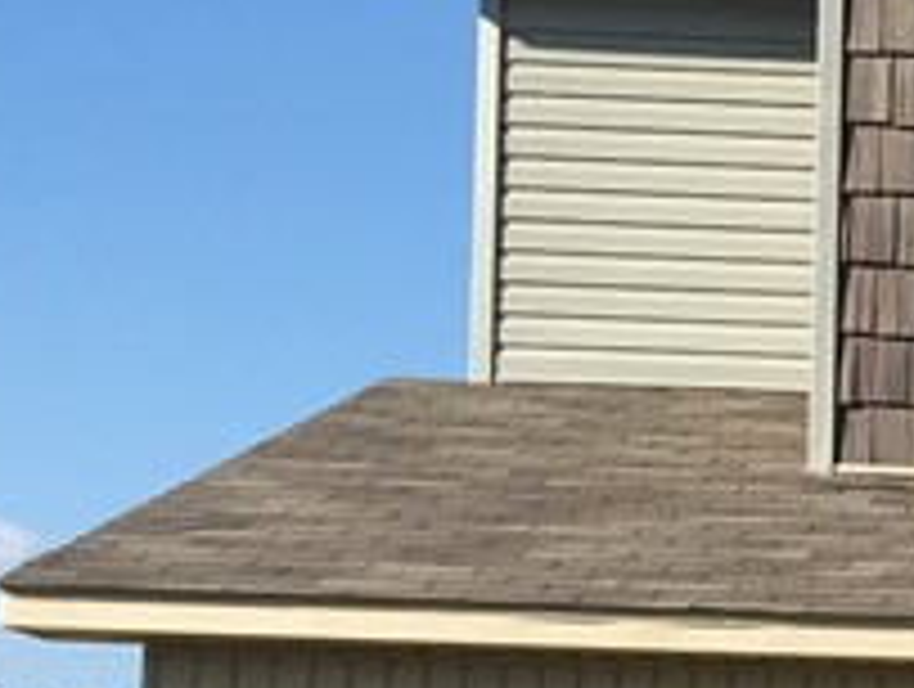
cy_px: 962
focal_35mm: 146
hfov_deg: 12.1
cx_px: 1805
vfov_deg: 9.9
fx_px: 3862
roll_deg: -0.4
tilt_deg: +2.0
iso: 25
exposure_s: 1/1350
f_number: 2.2
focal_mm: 4.15
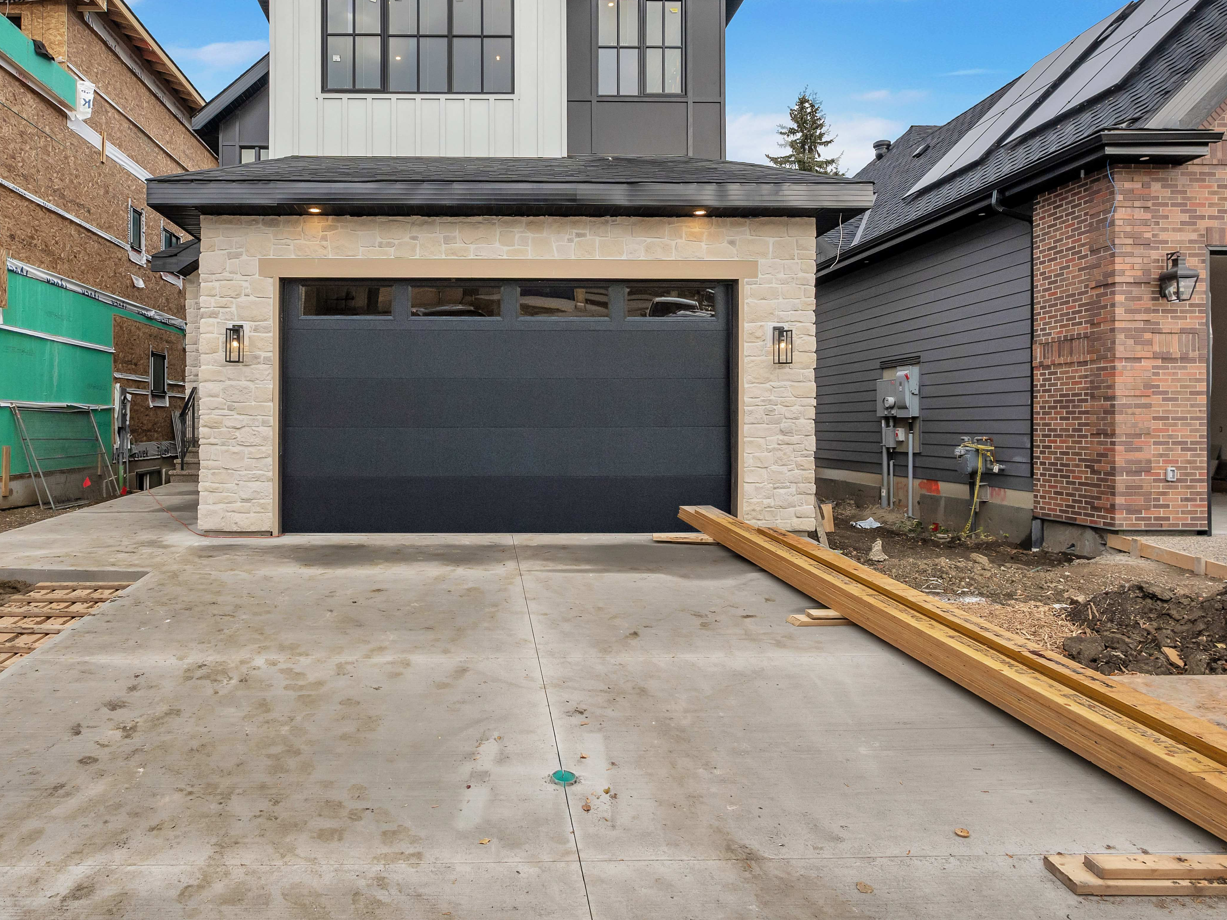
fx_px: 841
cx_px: 493
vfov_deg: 56.8
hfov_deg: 71.5
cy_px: 358
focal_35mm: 24
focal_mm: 11
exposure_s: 1/350
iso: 320
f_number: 4.5
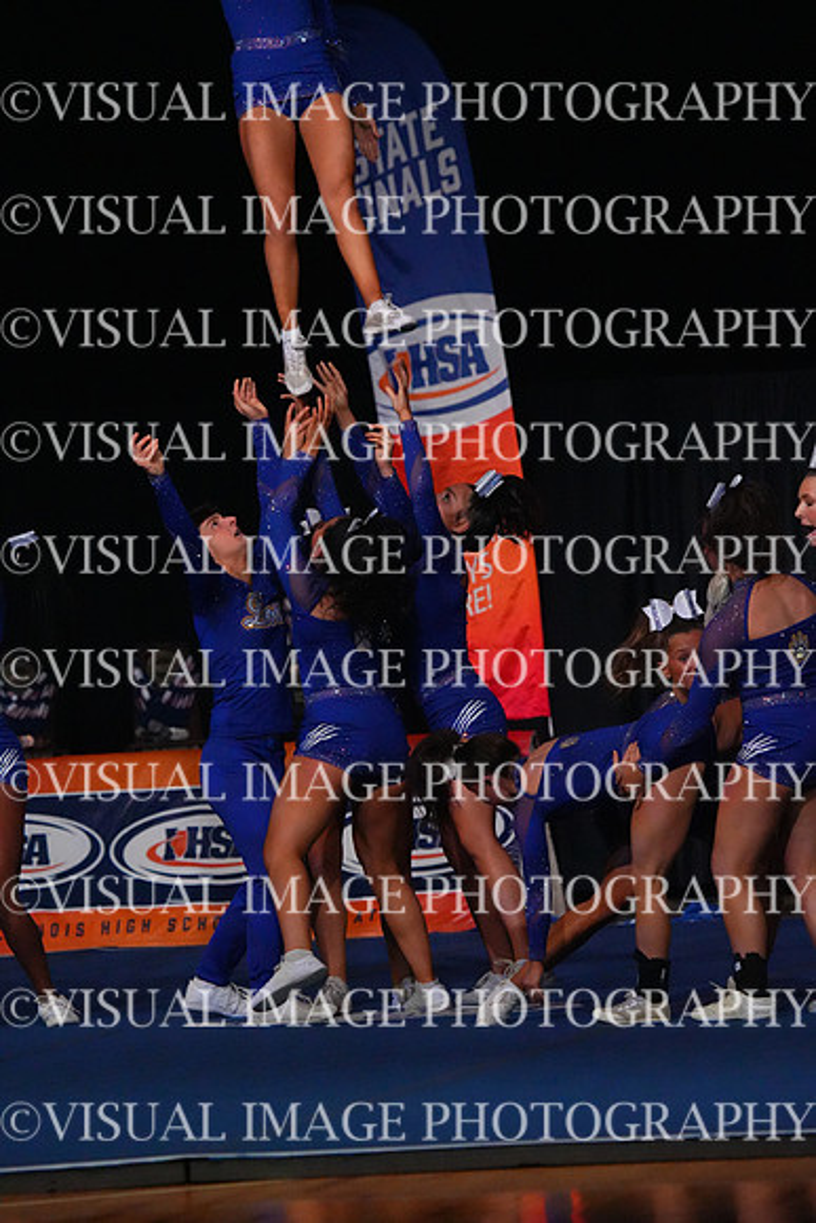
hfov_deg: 6.2
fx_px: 7475
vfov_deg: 9.4
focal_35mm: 220
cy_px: 612
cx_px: 408
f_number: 5.6
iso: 16000
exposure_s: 1/1250
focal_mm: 220
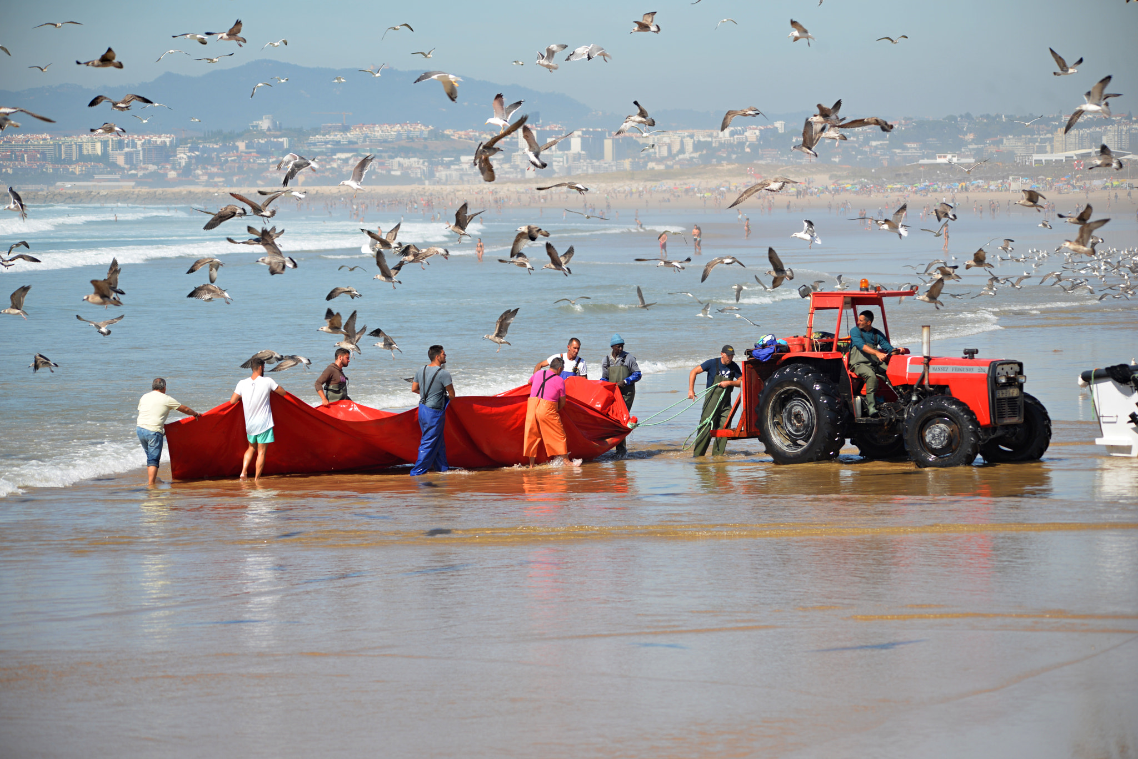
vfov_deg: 9.2
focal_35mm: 150
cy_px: 380
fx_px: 4743
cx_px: 569
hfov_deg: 13.7
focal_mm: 150
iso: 100
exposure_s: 1/500
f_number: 5.6
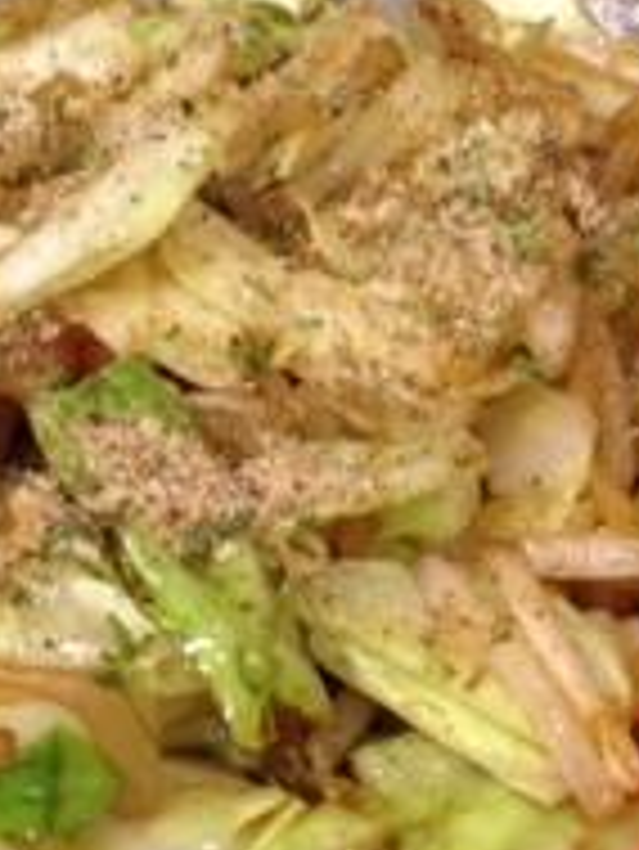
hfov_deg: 19.9
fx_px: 1819
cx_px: 230
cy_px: 562
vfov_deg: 26.2
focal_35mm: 74
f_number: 2.4
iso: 400
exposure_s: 1/20
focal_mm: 4.28
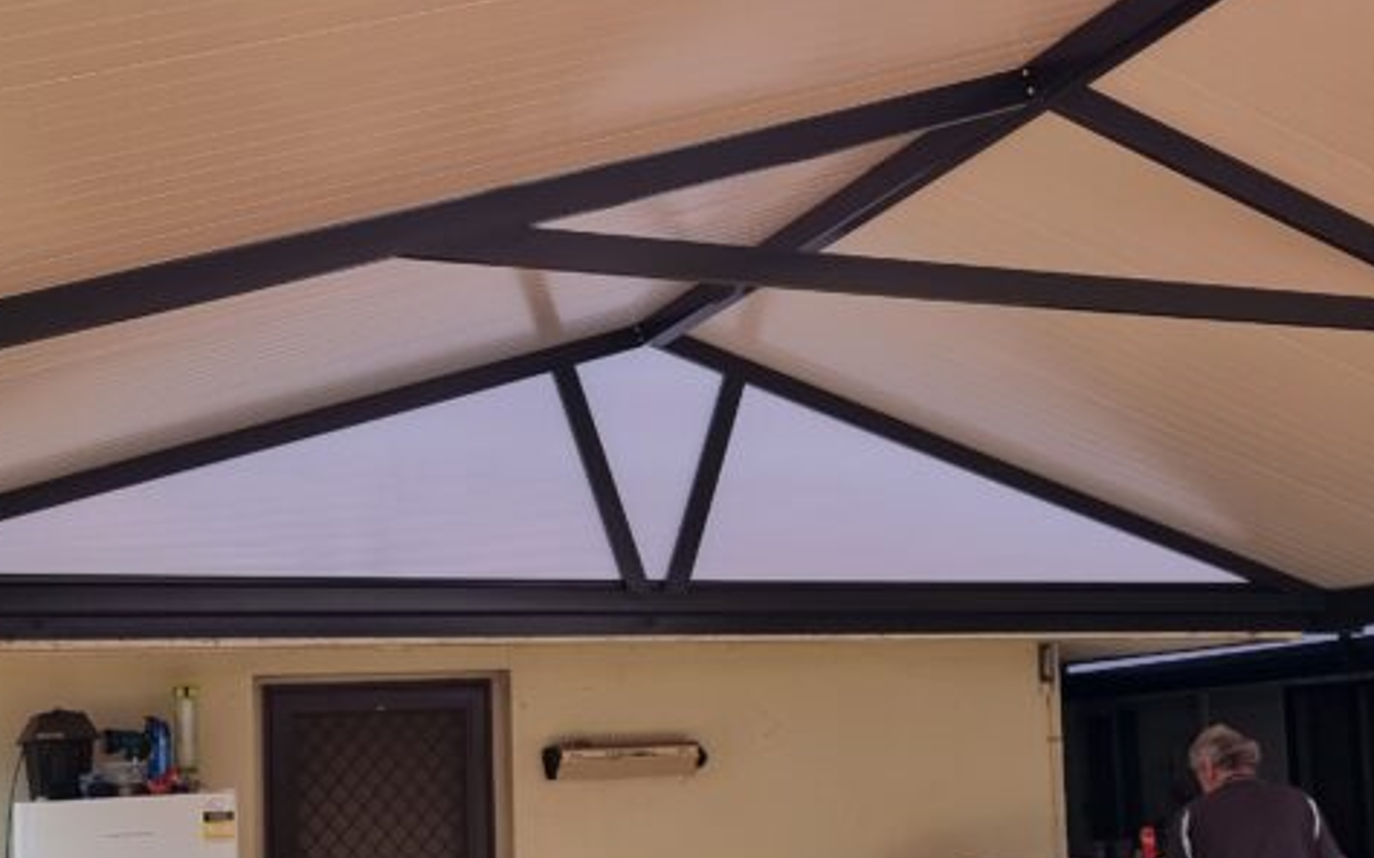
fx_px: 2059
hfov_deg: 36.5
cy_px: 571
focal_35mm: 55
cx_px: 930
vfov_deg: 23.4
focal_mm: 6.7
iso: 50
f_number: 1.8
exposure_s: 1/417
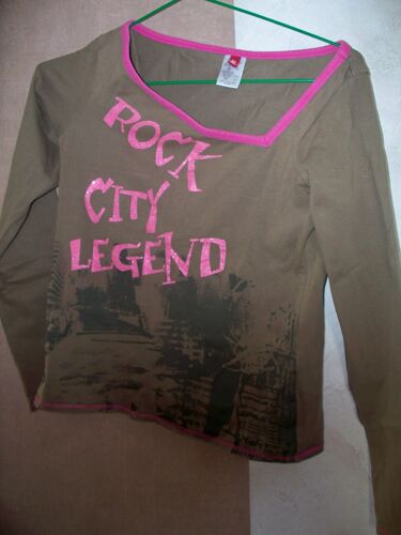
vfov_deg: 52.6
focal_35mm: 35
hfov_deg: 40.7
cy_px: 268
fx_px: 541
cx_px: 200
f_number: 2.8
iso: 200
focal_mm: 7.54
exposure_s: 1/30
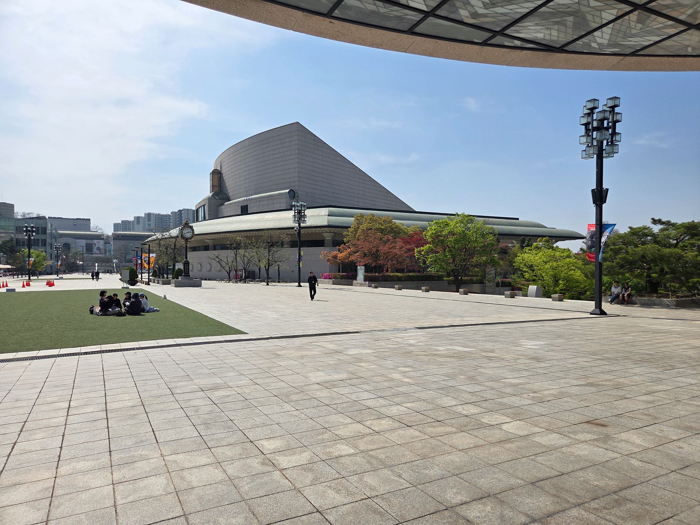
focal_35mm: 23
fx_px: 465
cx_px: 350
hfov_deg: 73.9
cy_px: 262
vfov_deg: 58.9
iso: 80
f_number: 1.8
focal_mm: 5.4
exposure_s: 1/7891
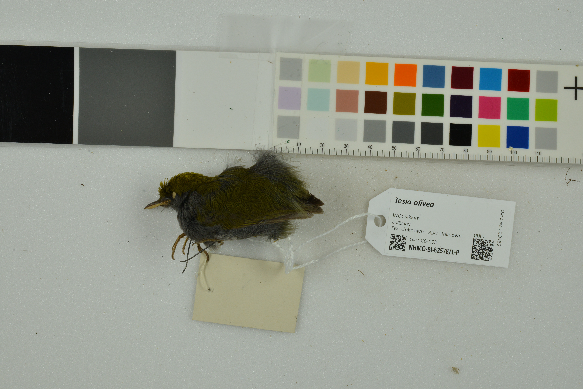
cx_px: 292
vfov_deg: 37.9
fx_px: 567
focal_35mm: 35
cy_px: 194
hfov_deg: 54.4
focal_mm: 35
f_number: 16
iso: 800
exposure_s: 1/200
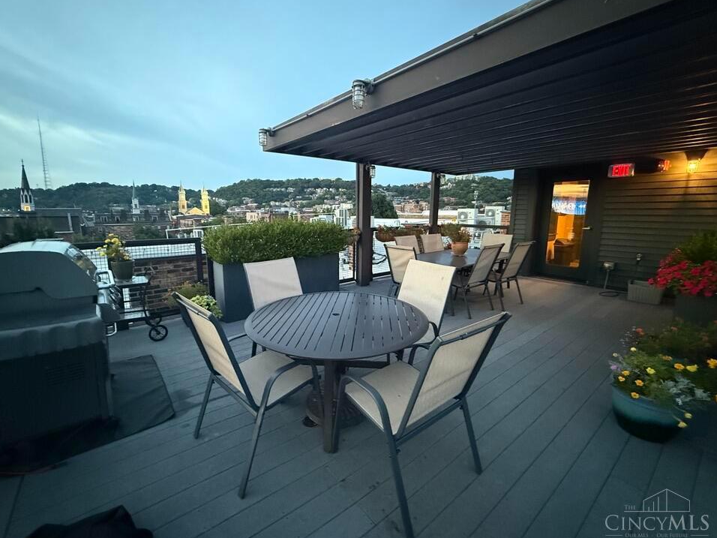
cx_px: 336
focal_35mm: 15
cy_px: 260
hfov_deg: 98.0
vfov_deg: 81.7
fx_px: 311
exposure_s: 1/40
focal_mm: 2.22
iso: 1250
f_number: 2.2
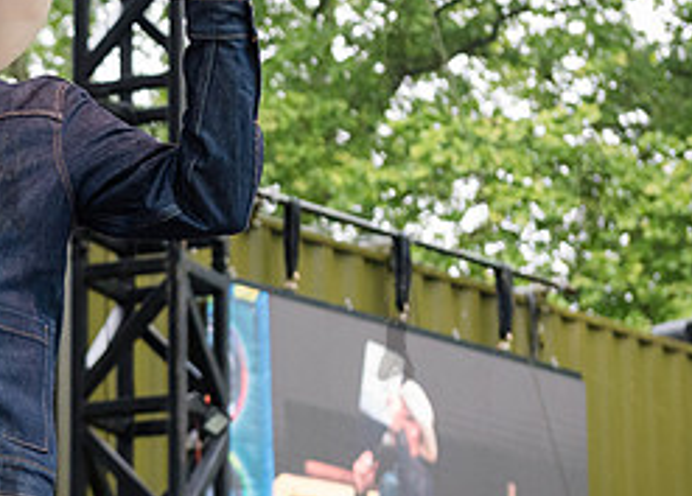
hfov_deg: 11.9
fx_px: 3266
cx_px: -36
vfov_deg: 8.7
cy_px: 171
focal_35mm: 166
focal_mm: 62
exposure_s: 1/400
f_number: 4.5
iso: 2000
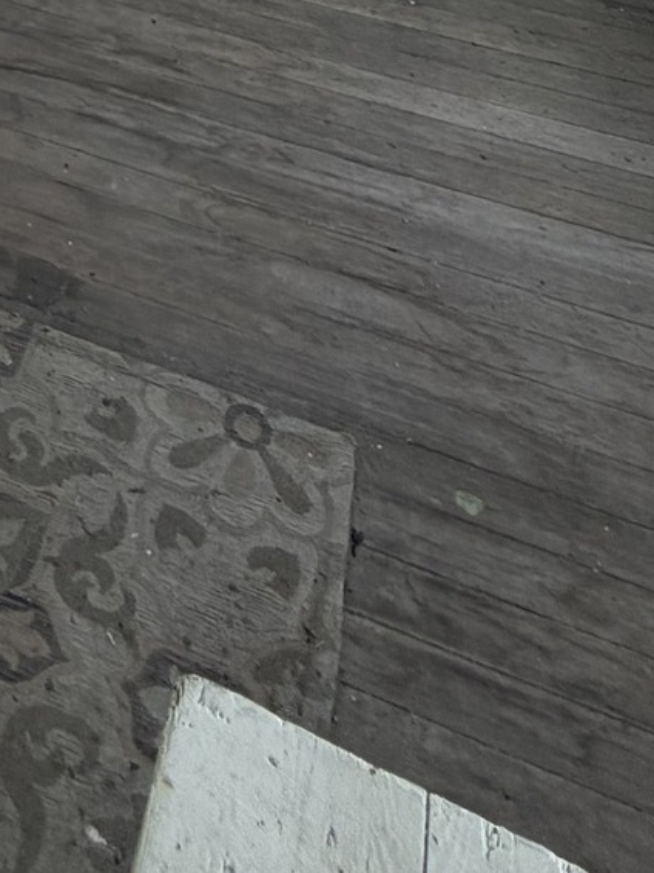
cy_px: -767
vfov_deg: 20.7
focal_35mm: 57
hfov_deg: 23.7
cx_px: -96
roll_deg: -2.4
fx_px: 1437
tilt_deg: -3.1
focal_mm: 2.22
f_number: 2.2
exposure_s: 1/502
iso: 50
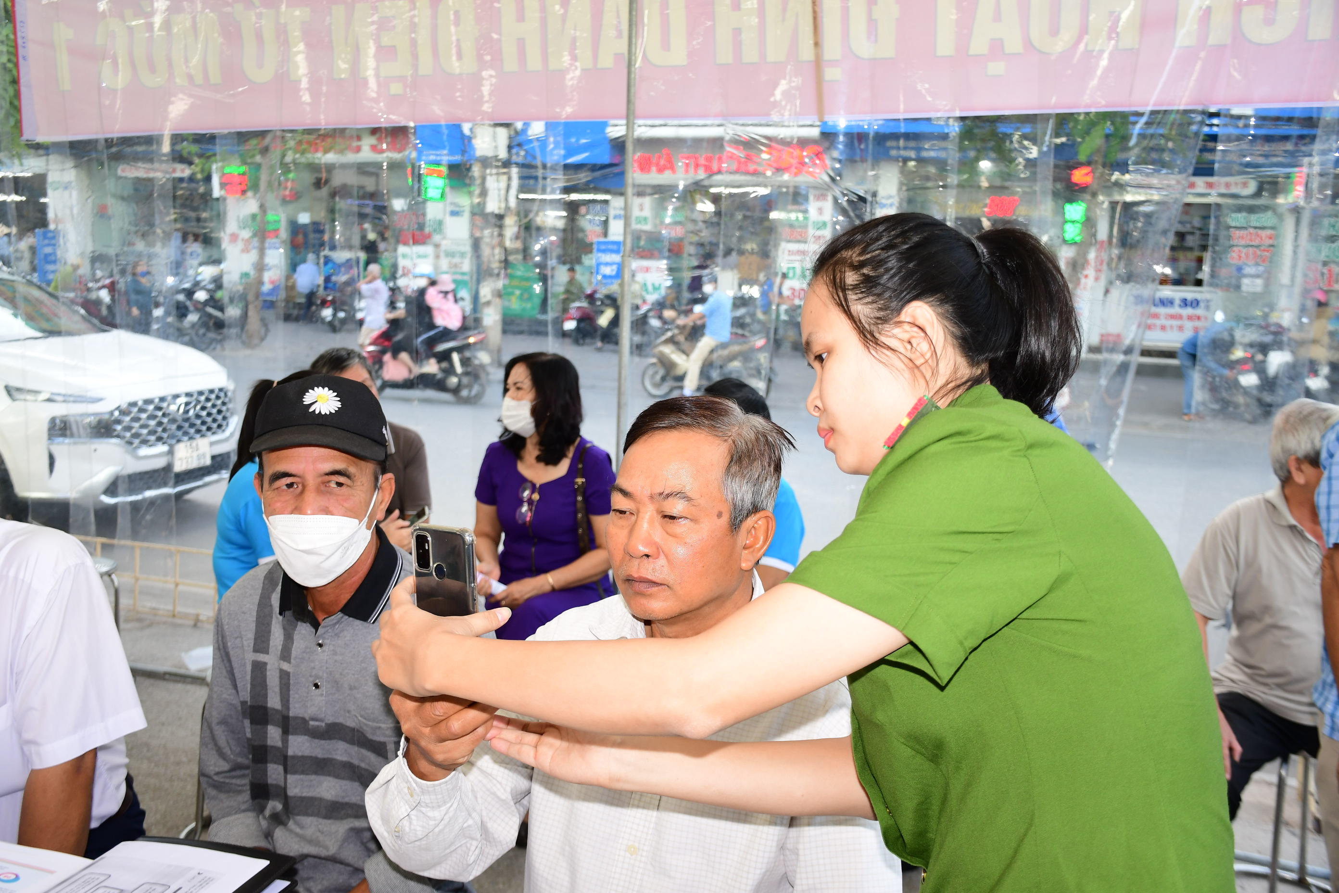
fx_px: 1283
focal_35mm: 34
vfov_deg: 38.4
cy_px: 446
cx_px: 670
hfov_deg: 55.1
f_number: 3.8
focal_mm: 23
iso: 320
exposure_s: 1/200
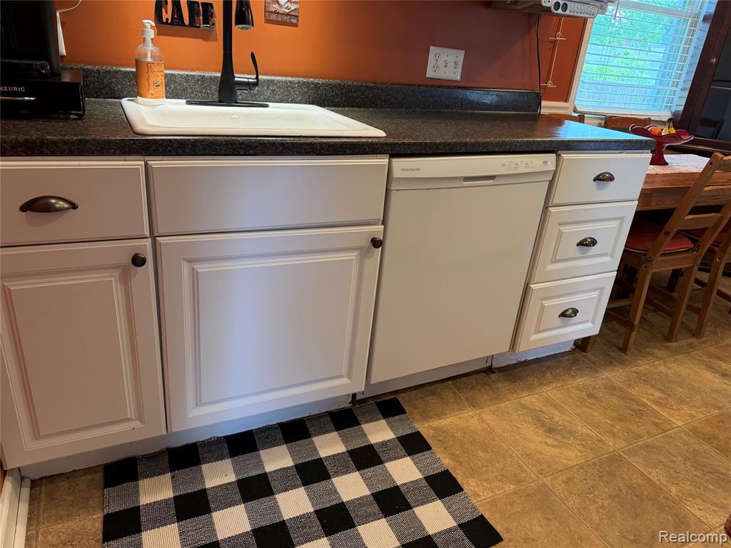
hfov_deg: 71.6
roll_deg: -3.7
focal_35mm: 24
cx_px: 366
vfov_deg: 56.8
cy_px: 274
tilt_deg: -23.9
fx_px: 507
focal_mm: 6.76
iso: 250
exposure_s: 1/60
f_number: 1.78
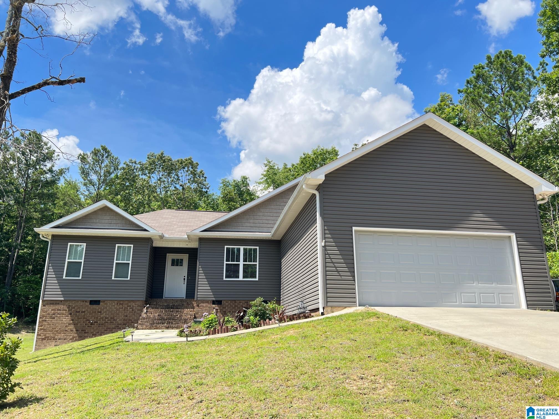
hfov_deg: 67.3
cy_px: 210
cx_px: 280
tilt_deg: +15.7
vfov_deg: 53.1
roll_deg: -0.6
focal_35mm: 26
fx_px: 420
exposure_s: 1/1669
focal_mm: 5.7
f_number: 1.5
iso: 50
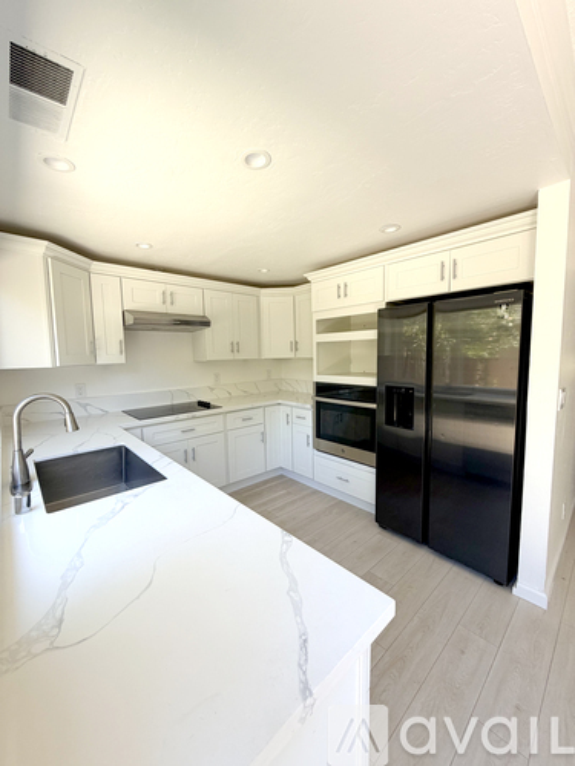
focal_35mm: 14
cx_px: 288
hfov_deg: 85.7
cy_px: 383
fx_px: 310
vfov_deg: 102.1
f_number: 2.2
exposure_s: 1/121
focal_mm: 2.22
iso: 80
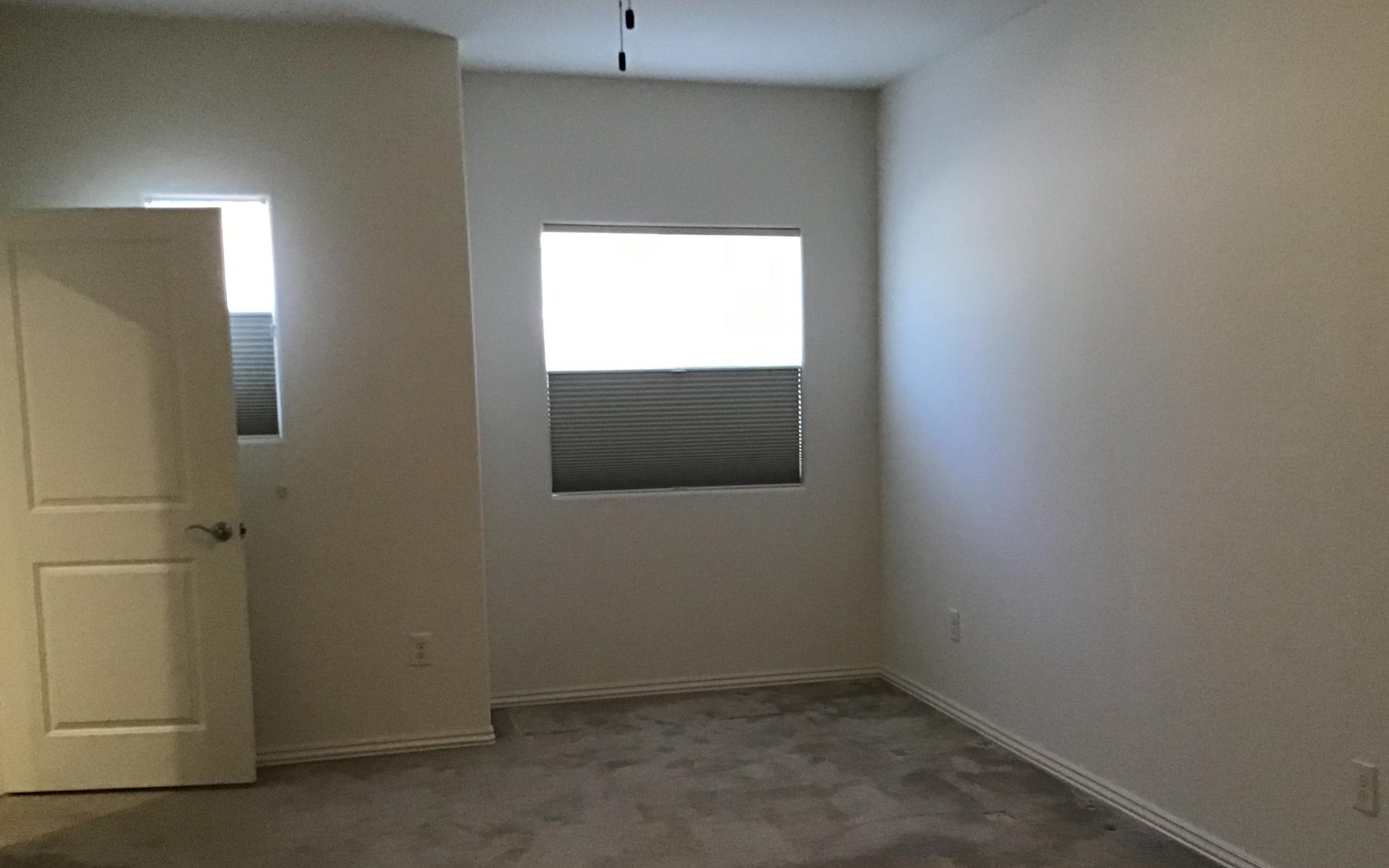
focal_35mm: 37
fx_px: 1401
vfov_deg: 34.3
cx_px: 754
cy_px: 527
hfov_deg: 52.7
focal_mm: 3.3
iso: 200
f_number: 2.4
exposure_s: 1/30
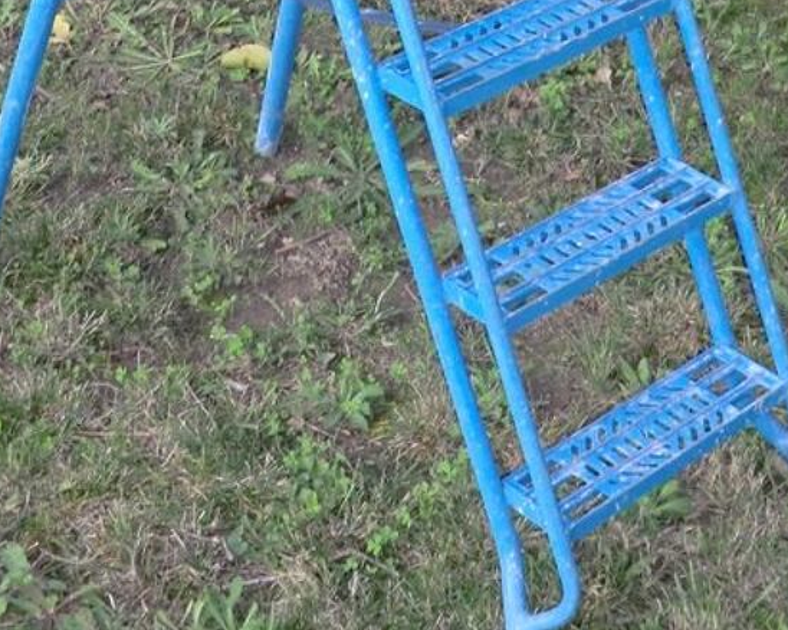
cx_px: 393
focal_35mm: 95
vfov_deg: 15.5
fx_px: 2215
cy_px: -159
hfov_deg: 20.2
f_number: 3.8
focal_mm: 7.1
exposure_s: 1/60
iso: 250
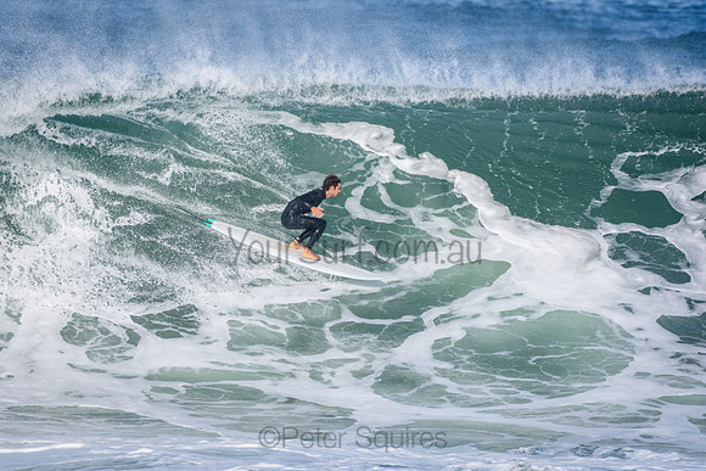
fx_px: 14711
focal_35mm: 750
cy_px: 236
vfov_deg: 1.8
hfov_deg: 2.7
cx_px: 353
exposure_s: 1/2000
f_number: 5.6
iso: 400
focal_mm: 500
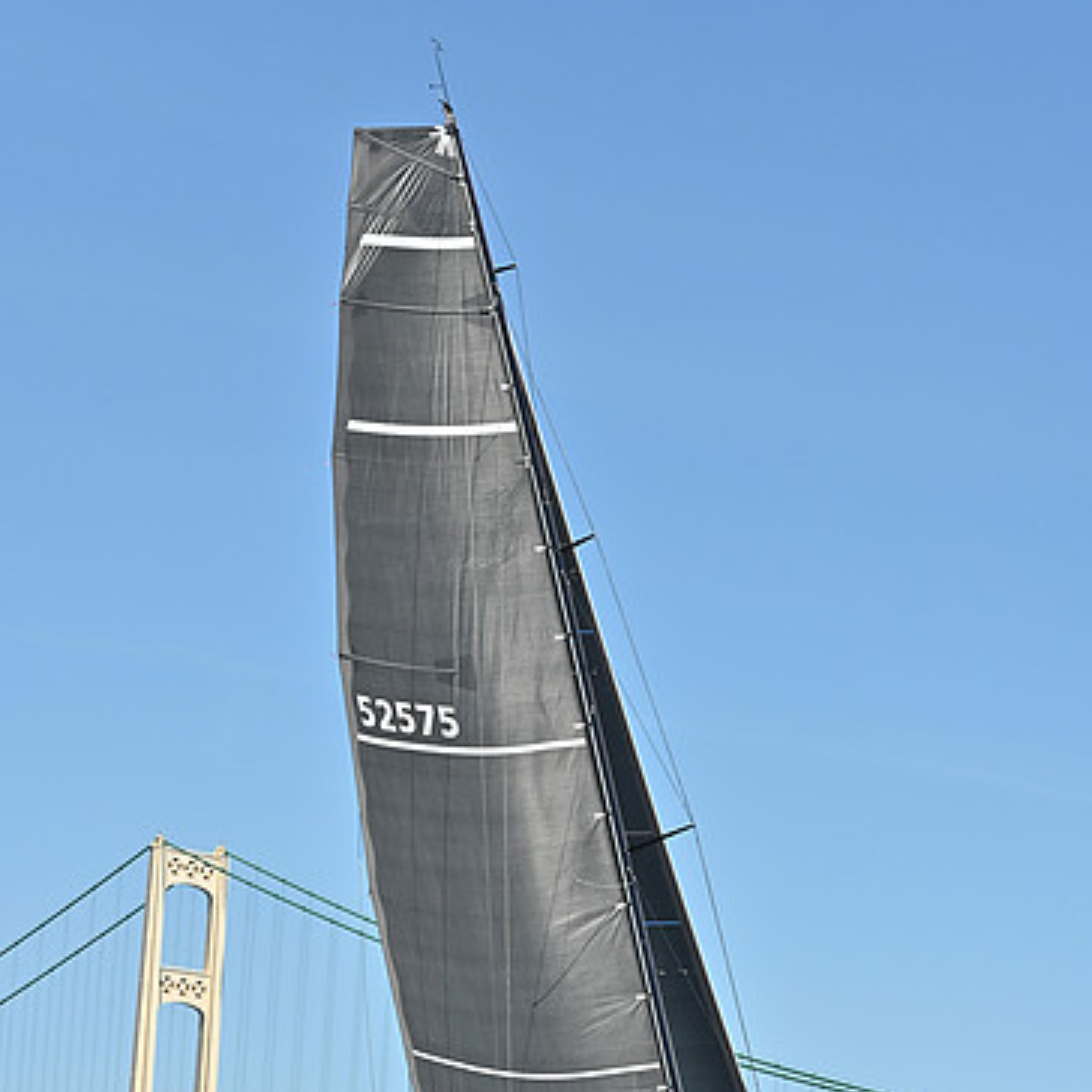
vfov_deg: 14.2
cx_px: 574
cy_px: 828
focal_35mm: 122
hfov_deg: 14.3
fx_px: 4354
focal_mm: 90
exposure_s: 1/1000
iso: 320
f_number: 8
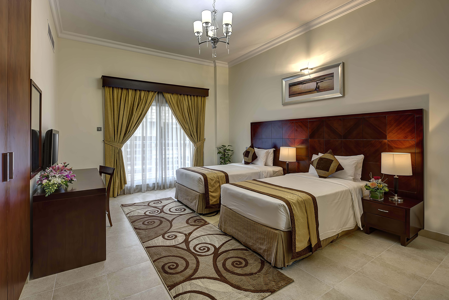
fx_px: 175
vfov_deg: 81.2
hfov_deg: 104.2
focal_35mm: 14
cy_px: 150
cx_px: 224
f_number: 8
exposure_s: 1/1.67
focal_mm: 14
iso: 100
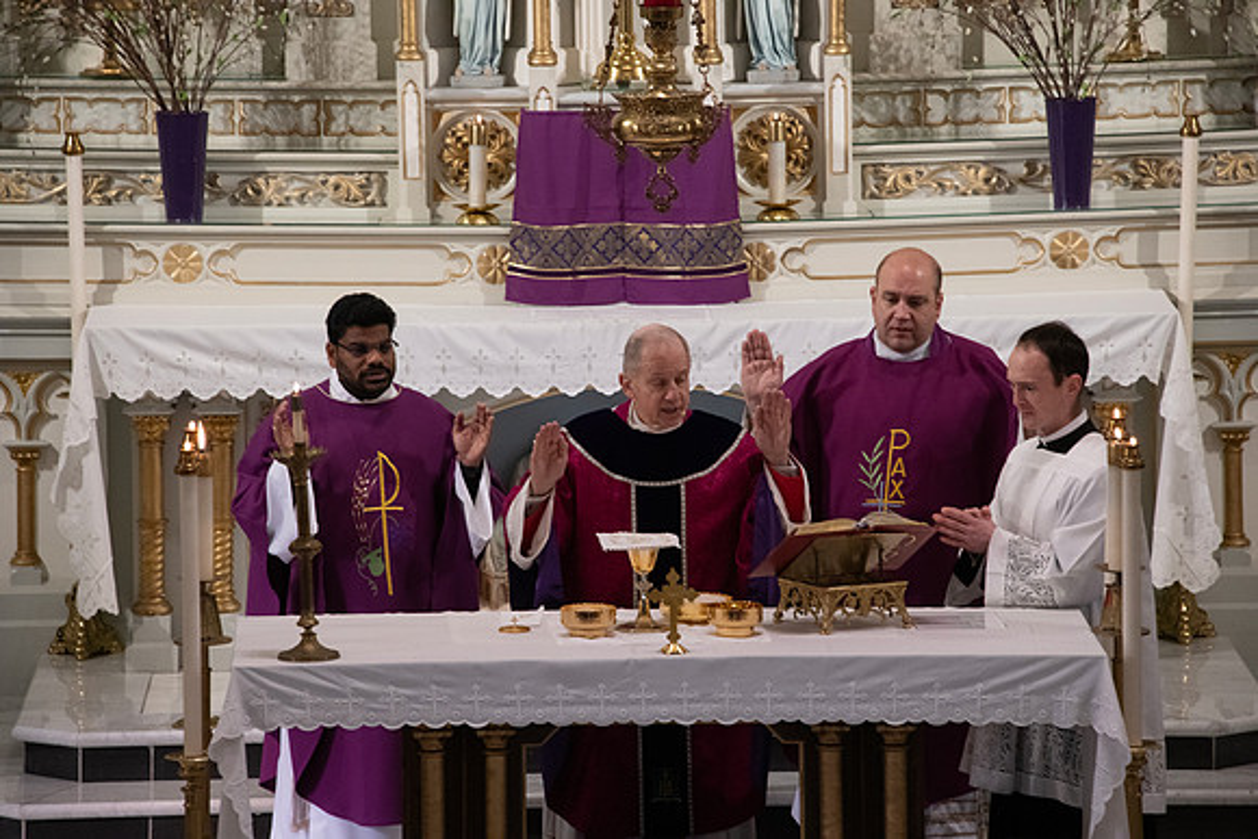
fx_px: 10485
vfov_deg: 4.6
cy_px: 420
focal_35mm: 300
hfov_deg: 6.9
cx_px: 629
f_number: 9
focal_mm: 300
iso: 4000
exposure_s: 1/100
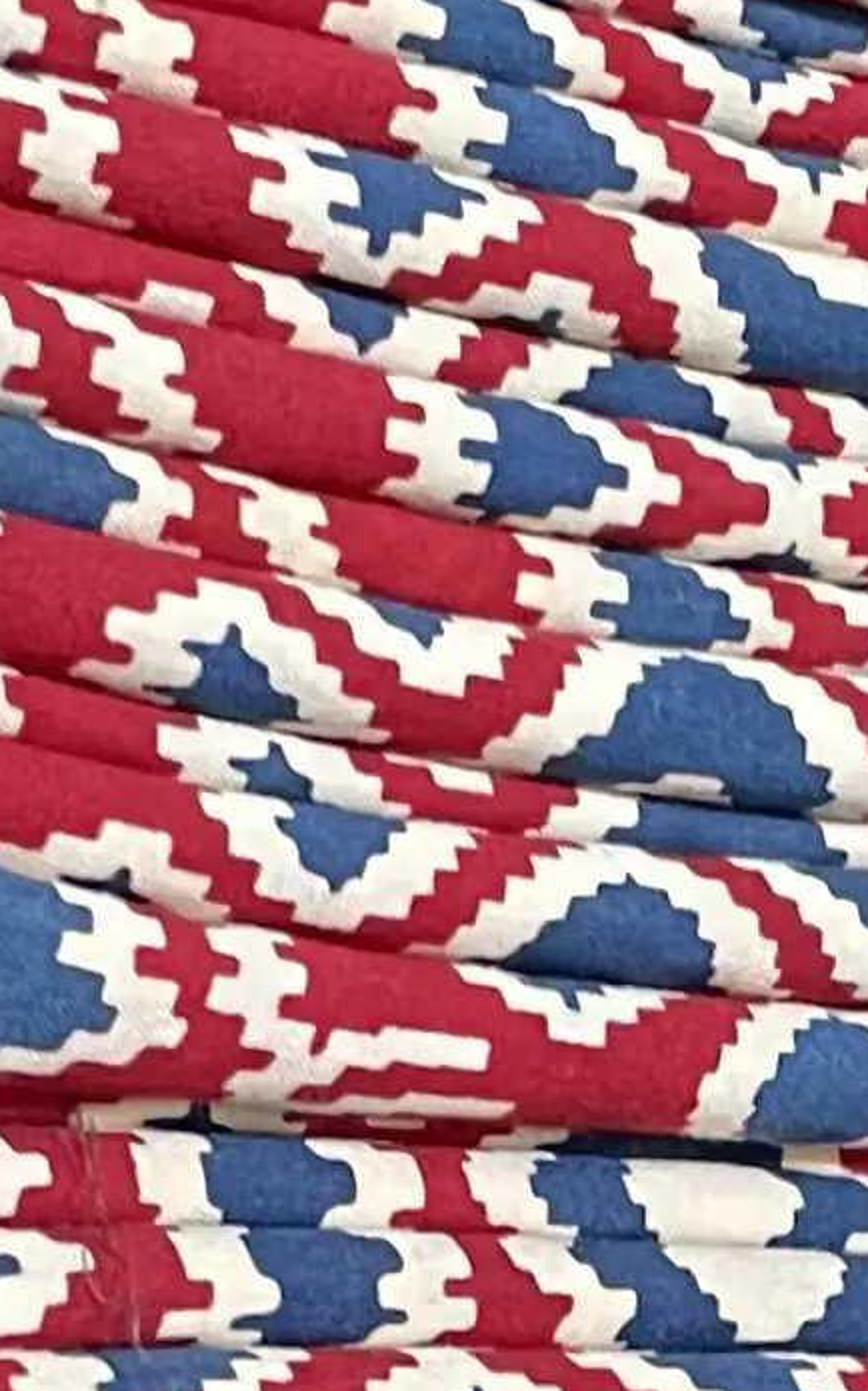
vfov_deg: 12.8
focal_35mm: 160
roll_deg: +0.5
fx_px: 6060
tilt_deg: -4.0
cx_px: 604
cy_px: 1657
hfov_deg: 8.2
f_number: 1.6
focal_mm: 4.2
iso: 400
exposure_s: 1/60
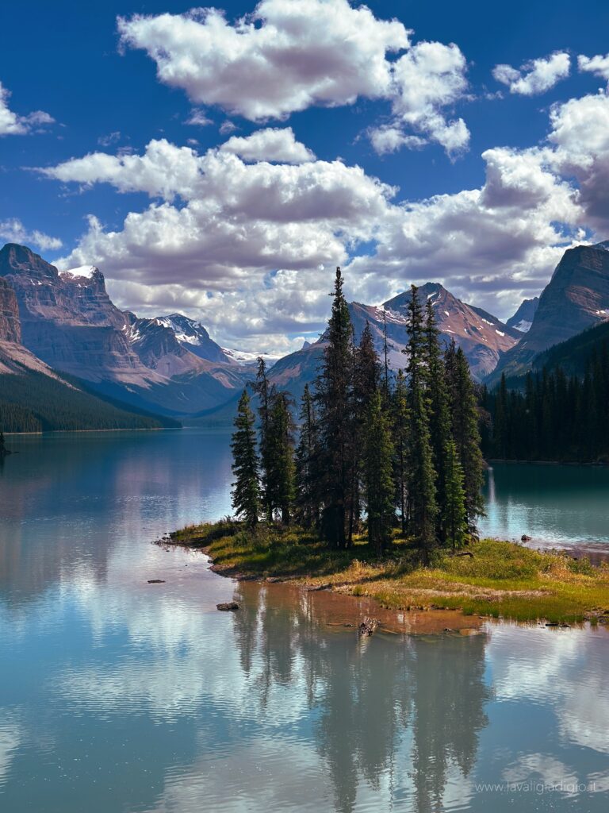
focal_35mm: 48
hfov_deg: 30.3
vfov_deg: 39.7
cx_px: 304
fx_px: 1126
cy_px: 406
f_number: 1.8
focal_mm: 6.86
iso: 80
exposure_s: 1/2400
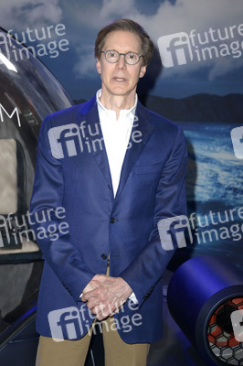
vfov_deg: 22.6
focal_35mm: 90
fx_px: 913
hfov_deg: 15.2
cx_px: 122
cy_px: 183
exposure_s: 1/200
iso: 1000
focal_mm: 90
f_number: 5.6
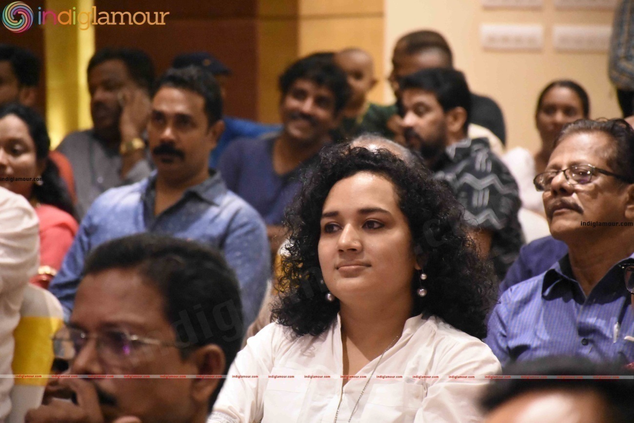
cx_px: 317
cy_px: 212
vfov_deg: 6.5
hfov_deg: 9.8
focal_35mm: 210
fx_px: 3698
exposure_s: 1/80
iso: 12800
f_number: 5.6
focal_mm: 140
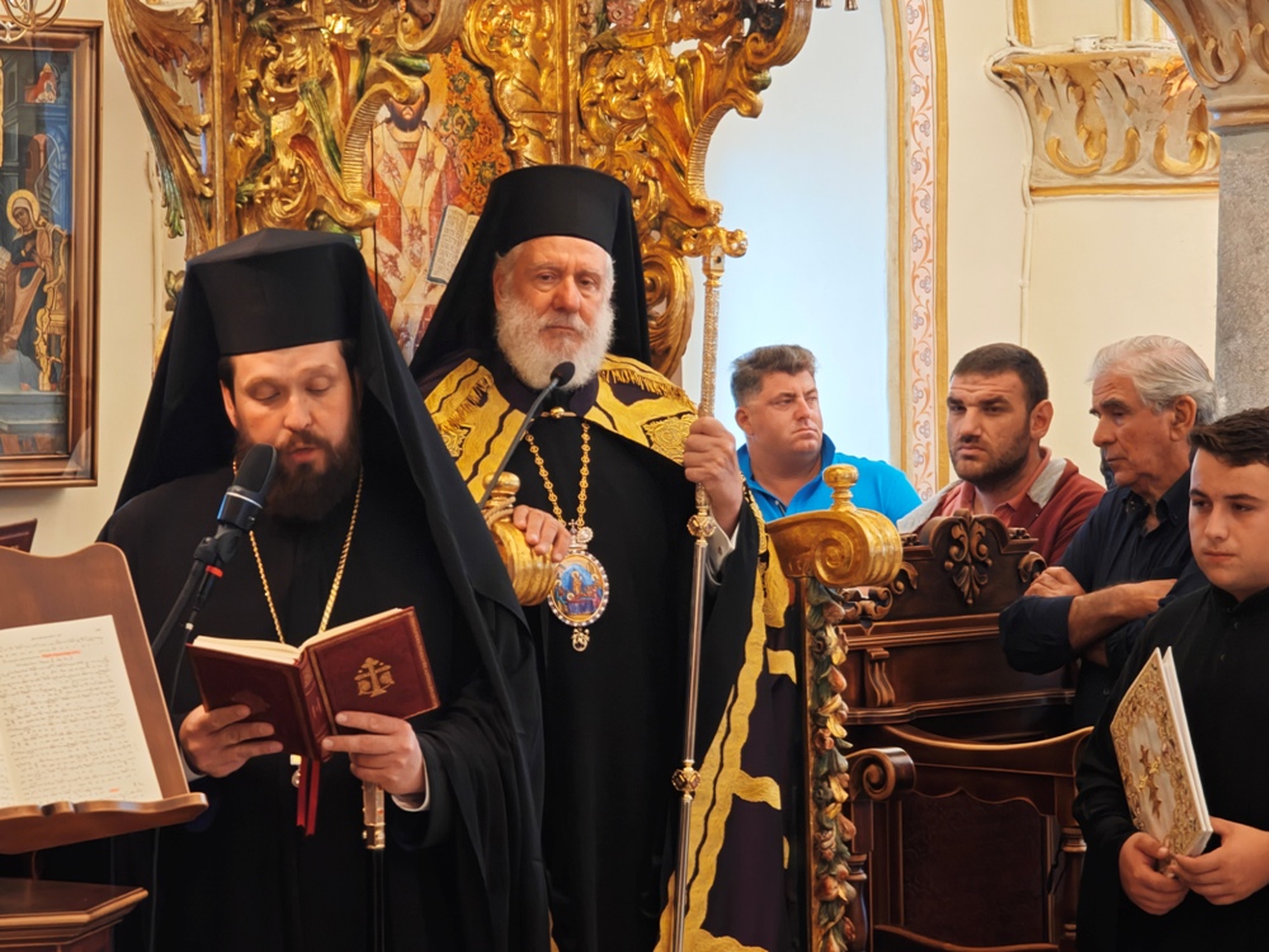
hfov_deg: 14.7
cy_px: 476
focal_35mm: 134
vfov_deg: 11.1
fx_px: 4912
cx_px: 634
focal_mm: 19.4
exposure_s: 1/25
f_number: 2.5
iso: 800
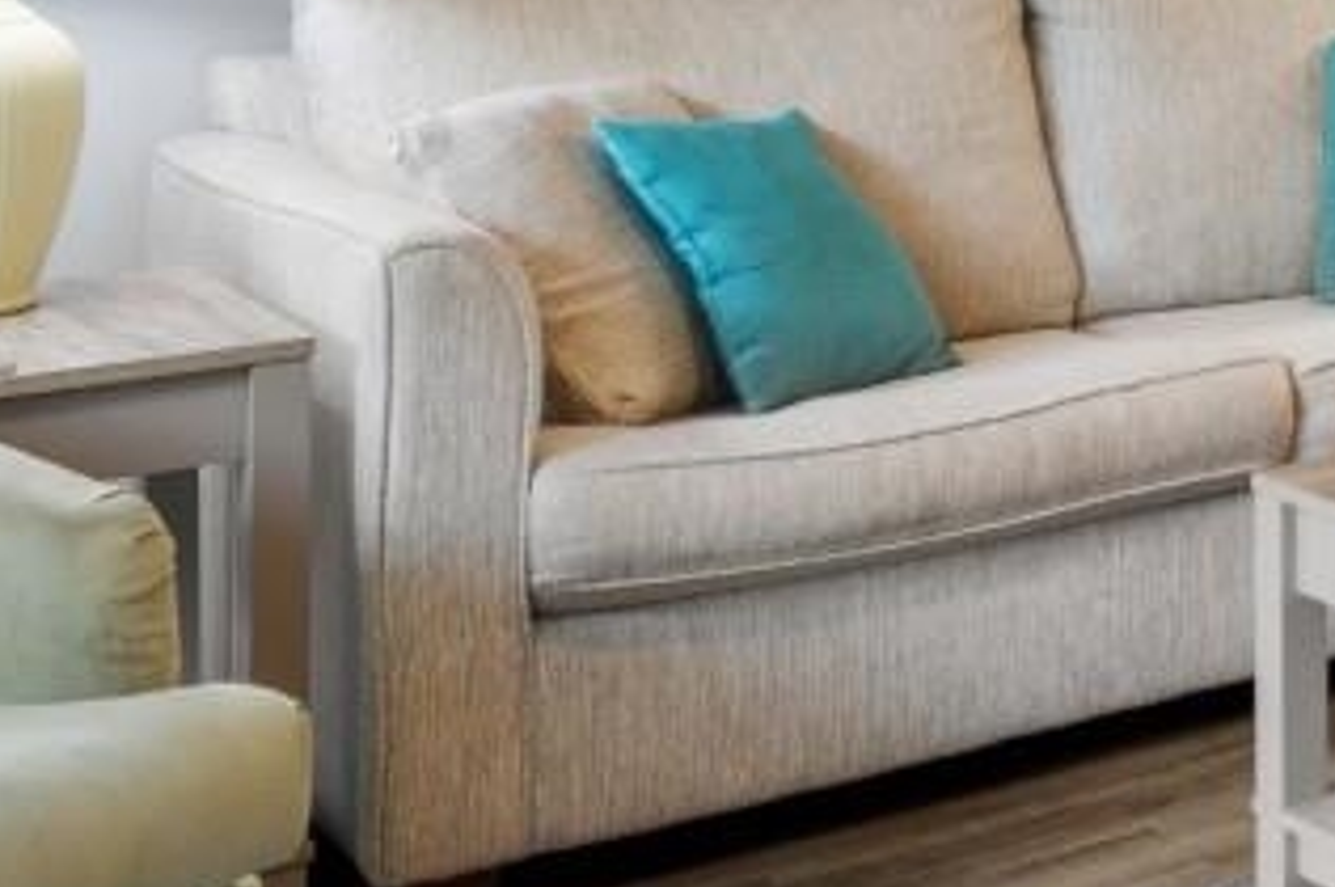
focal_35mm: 77
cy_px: -291
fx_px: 2852
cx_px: 1918
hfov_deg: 22.4
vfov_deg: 16.6
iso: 100
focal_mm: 10
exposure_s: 1/3
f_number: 4.5
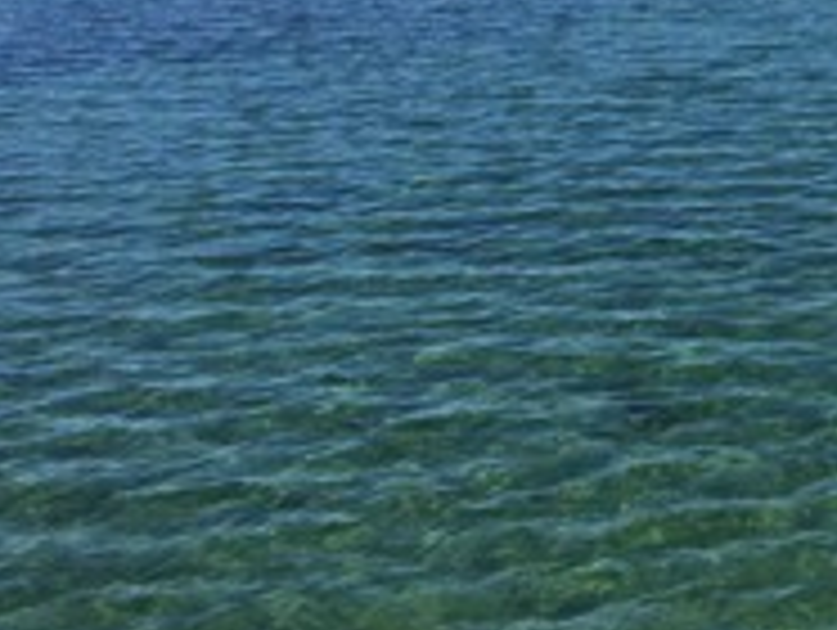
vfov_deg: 17.4
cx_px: 864
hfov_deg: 23.0
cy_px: -117
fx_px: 1961
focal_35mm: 81
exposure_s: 1/2740
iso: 32
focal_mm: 4.15
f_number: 2.2
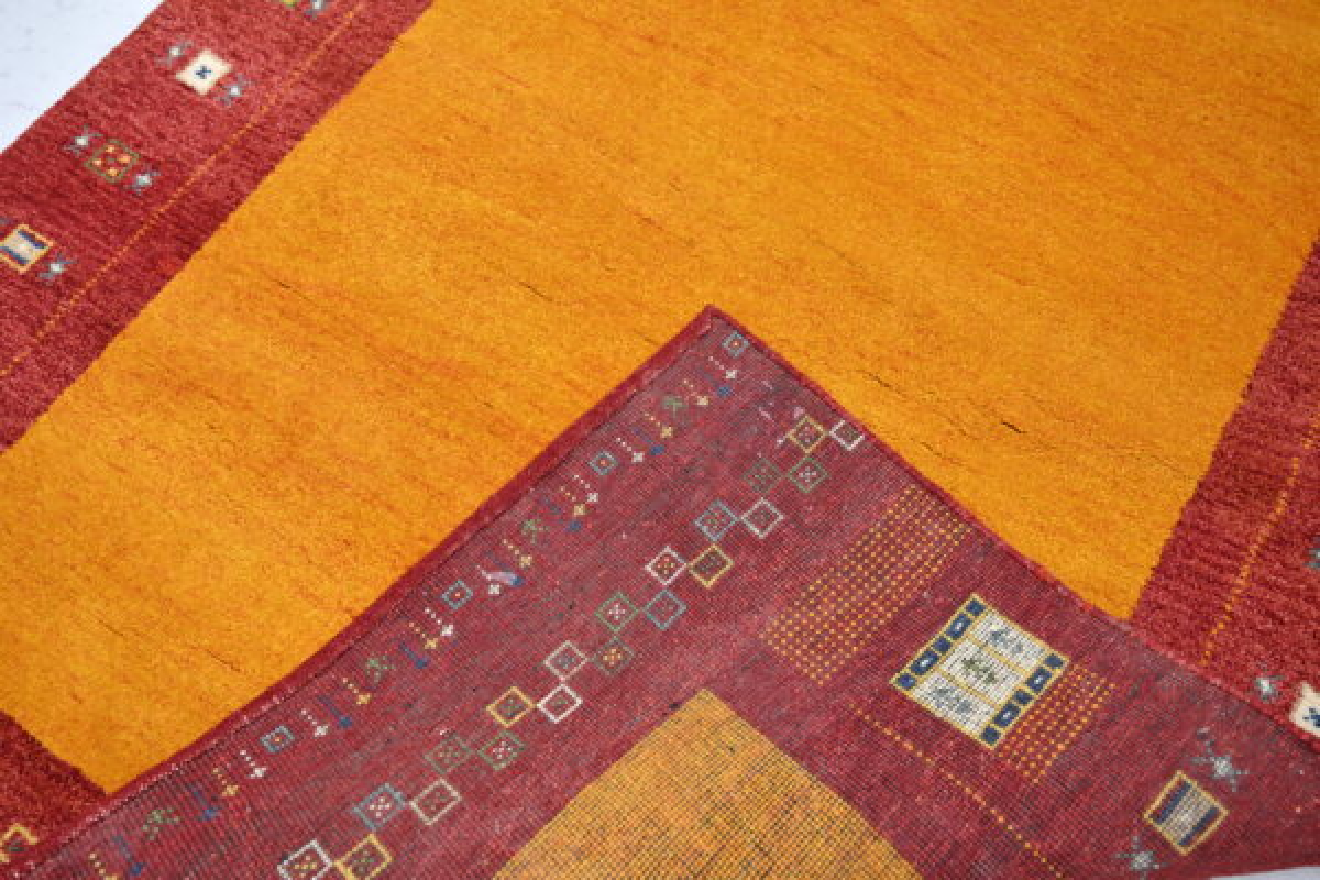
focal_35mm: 28
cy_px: 440
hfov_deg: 64.6
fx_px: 1045
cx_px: 660
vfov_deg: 45.7
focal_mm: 28.5
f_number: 4.5
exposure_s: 1/25
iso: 125
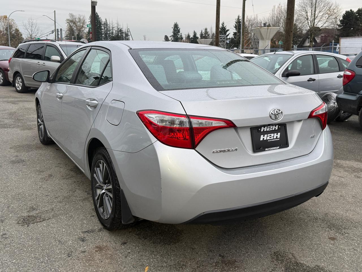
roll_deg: -0.2
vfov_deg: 56.8
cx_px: 181
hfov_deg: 71.6
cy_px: 136
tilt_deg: -9.7
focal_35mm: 24
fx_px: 251
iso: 100
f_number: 1.78
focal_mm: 6.76
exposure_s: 1/121
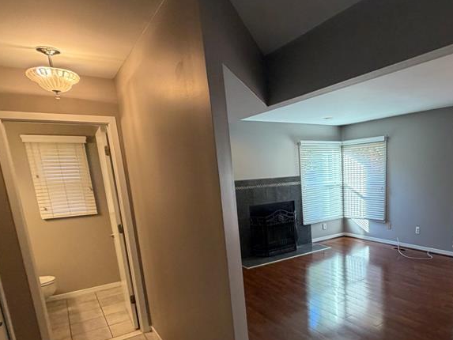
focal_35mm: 25
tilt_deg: -12.2
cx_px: 307
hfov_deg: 67.2
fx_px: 327
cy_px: 237
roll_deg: +2.5
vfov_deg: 53.4
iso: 250
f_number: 2.2
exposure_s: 1/120
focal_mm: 2.22
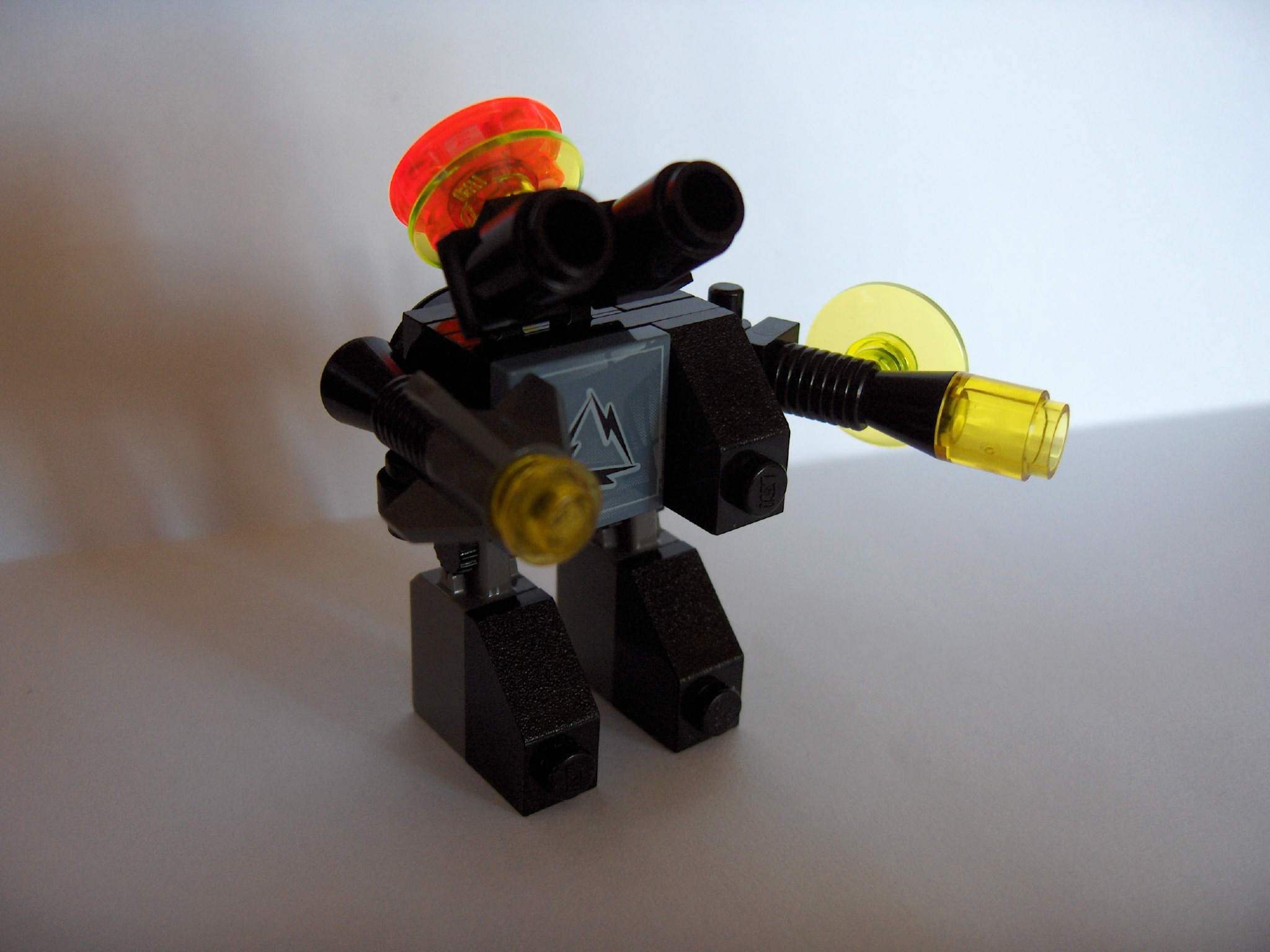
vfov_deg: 36.8
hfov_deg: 47.9
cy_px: 476
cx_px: 635
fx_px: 1431
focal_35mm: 39
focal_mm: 8
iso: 200
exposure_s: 1/36.4
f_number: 2.8
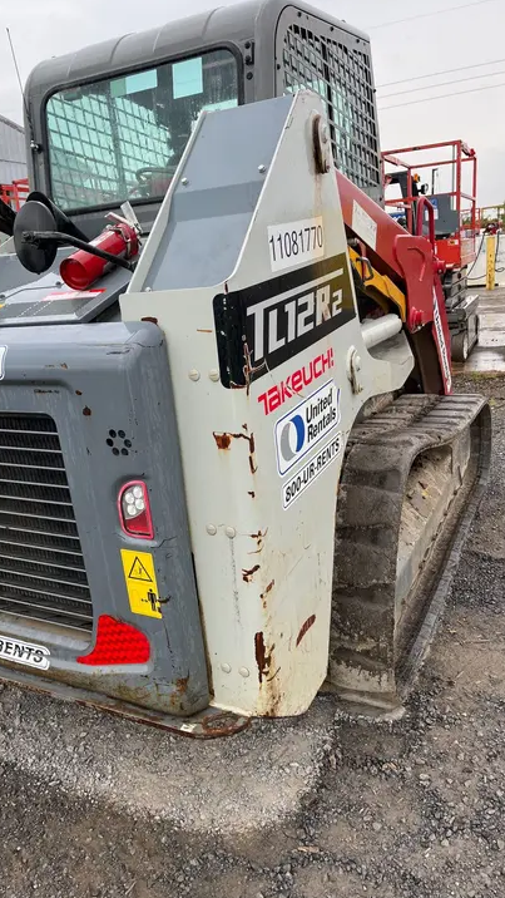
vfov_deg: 66.1
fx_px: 690
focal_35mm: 29
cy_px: 443
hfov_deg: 40.1
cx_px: 211
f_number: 1.6
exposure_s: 1/122
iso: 40
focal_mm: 5.1
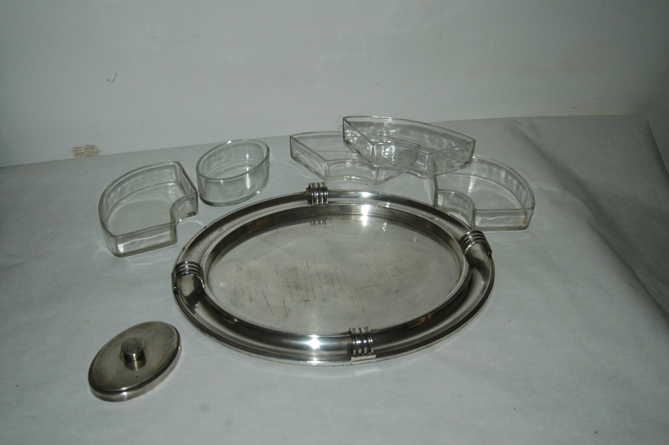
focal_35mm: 42
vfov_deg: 31.8
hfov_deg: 46.4
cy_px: 222
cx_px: 334
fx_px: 780
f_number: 3.5
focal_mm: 28
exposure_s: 1/60
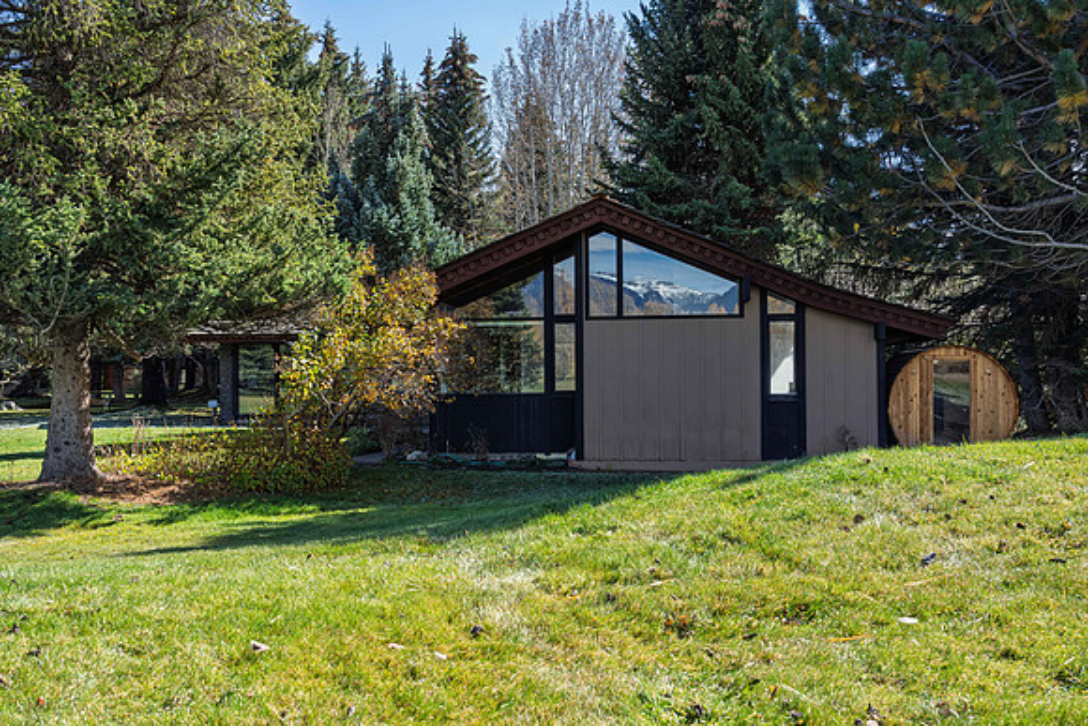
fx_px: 1098
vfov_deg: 36.6
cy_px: 363
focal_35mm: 36
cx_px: 544
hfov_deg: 52.7
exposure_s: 1/160
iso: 400
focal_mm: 36
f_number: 13
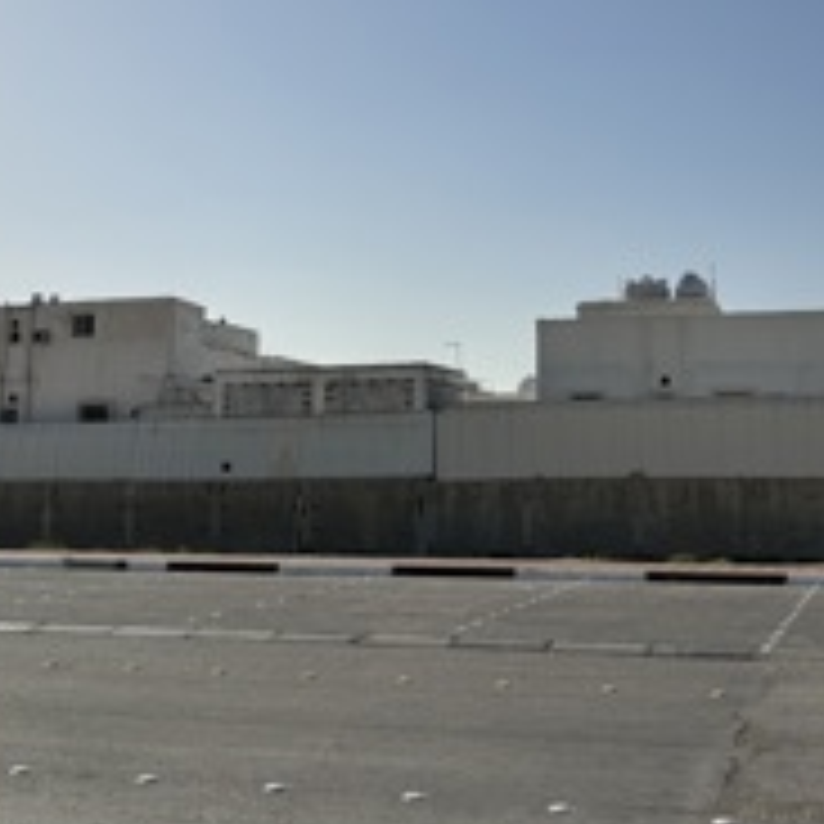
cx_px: 489
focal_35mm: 47
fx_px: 1266
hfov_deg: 35.9
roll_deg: +0.2
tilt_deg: +11.3
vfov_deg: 35.4
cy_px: 227
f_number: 1.6
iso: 50
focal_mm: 5.96
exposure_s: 1/8333
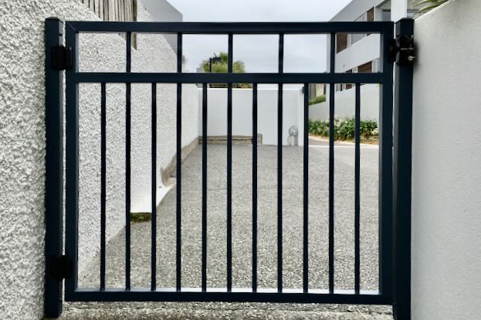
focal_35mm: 31
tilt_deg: -4.5
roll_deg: +0.4
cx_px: 242
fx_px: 414
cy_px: 169
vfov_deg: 42.3
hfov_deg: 60.3
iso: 25
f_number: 2.2
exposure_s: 1/845
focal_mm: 4.15
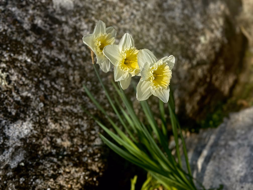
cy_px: 95
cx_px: 126
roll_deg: +42.6
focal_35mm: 48
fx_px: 351
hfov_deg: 39.7
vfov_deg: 30.3
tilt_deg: -11.9
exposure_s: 1/1869
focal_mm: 6.76
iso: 64
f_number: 1.78
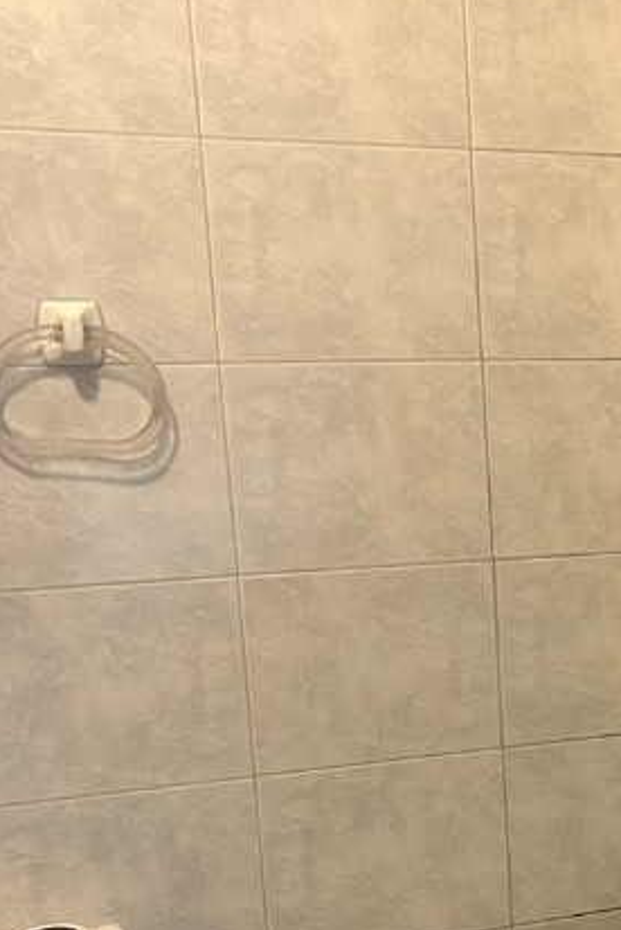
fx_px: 1731
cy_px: 727
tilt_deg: -13.8
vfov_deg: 29.5
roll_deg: +0.1
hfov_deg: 18.6
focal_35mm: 67
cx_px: 857
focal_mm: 5.7
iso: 250
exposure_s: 1/60
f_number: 1.5
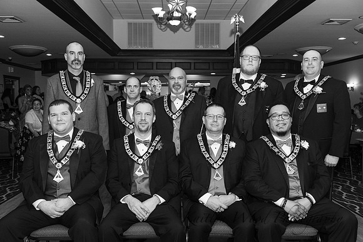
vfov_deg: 37.2
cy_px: 121
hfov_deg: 53.5
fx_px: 360
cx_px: 182
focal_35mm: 36
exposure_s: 1/200
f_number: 4
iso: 800
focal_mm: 34
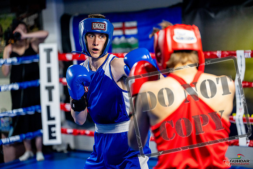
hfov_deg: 23.1
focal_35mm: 88
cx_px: 126
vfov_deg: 15.5
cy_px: 84
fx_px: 619
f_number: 2
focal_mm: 88
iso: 4000
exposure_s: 1/1000
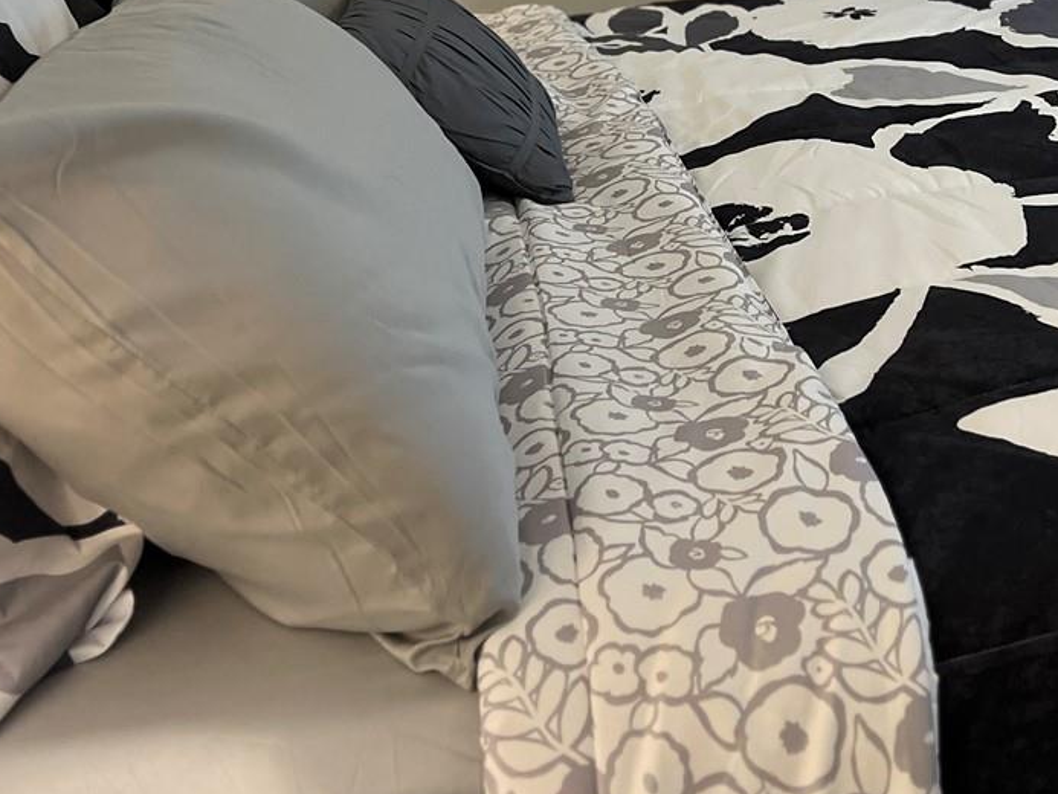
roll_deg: +1.7
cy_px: 17
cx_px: 855
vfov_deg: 23.5
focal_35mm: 60
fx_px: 1834
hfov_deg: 31.3
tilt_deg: -12.5
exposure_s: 1/60
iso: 200
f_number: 1.6
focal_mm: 5.1
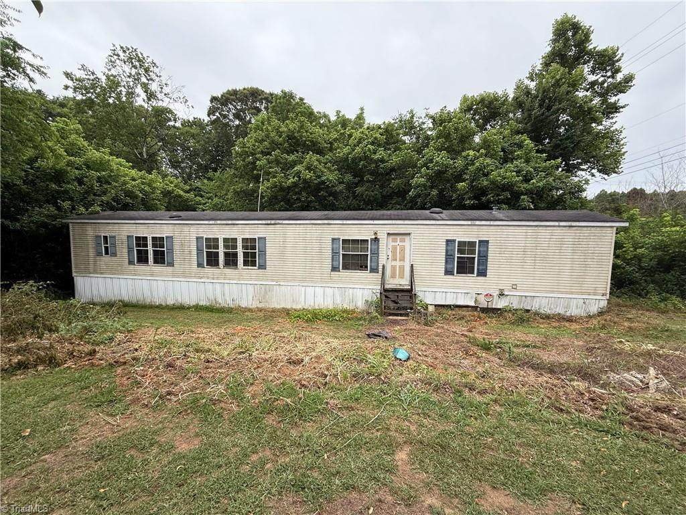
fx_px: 277
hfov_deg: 102.1
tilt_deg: -4.6
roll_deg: -0.9
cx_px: 343
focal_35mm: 14
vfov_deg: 85.7
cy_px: 258
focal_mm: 2.22
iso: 50
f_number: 2.2
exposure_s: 1/430
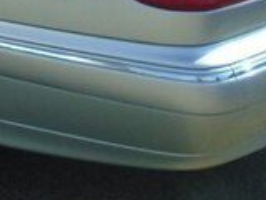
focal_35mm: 107
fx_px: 822
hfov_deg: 17.5
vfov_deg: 13.2
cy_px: -89
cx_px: -50
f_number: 8
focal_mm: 4.6
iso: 100
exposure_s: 1/160
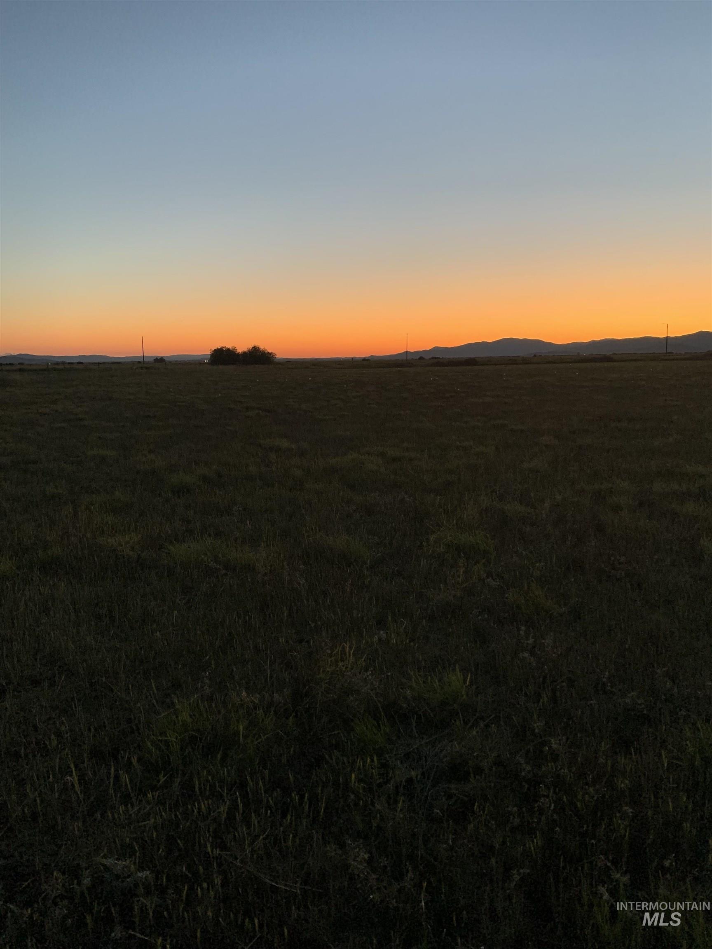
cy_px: 474
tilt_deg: -9.1
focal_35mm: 26
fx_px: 713
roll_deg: +1.3
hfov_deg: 53.1
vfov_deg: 67.3
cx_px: 356
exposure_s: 1/46
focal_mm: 4.25
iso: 400
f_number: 1.8
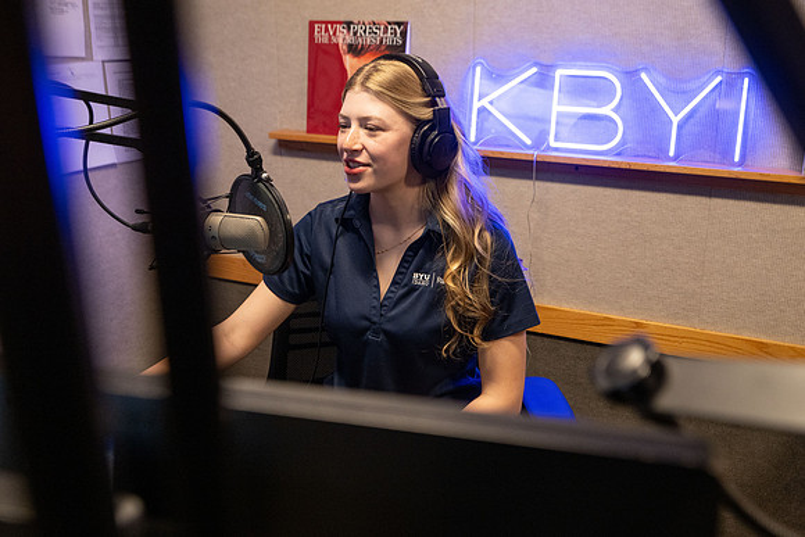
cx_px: 459
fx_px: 780
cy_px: 247
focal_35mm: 35
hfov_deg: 54.4
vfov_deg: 38.0
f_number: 4
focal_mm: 30
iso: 1250
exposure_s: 1/160
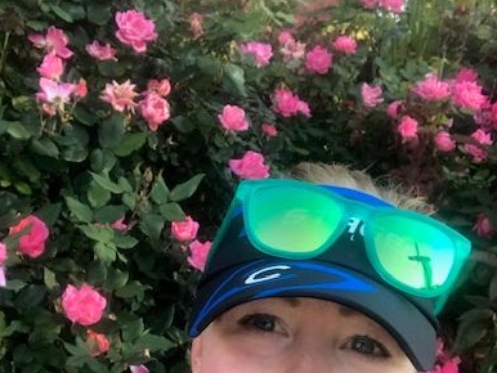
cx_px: 221
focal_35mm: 53
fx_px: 761
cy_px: 303
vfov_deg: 27.0
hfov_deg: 36.1
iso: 40
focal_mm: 2.87
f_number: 2.2
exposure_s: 1/120
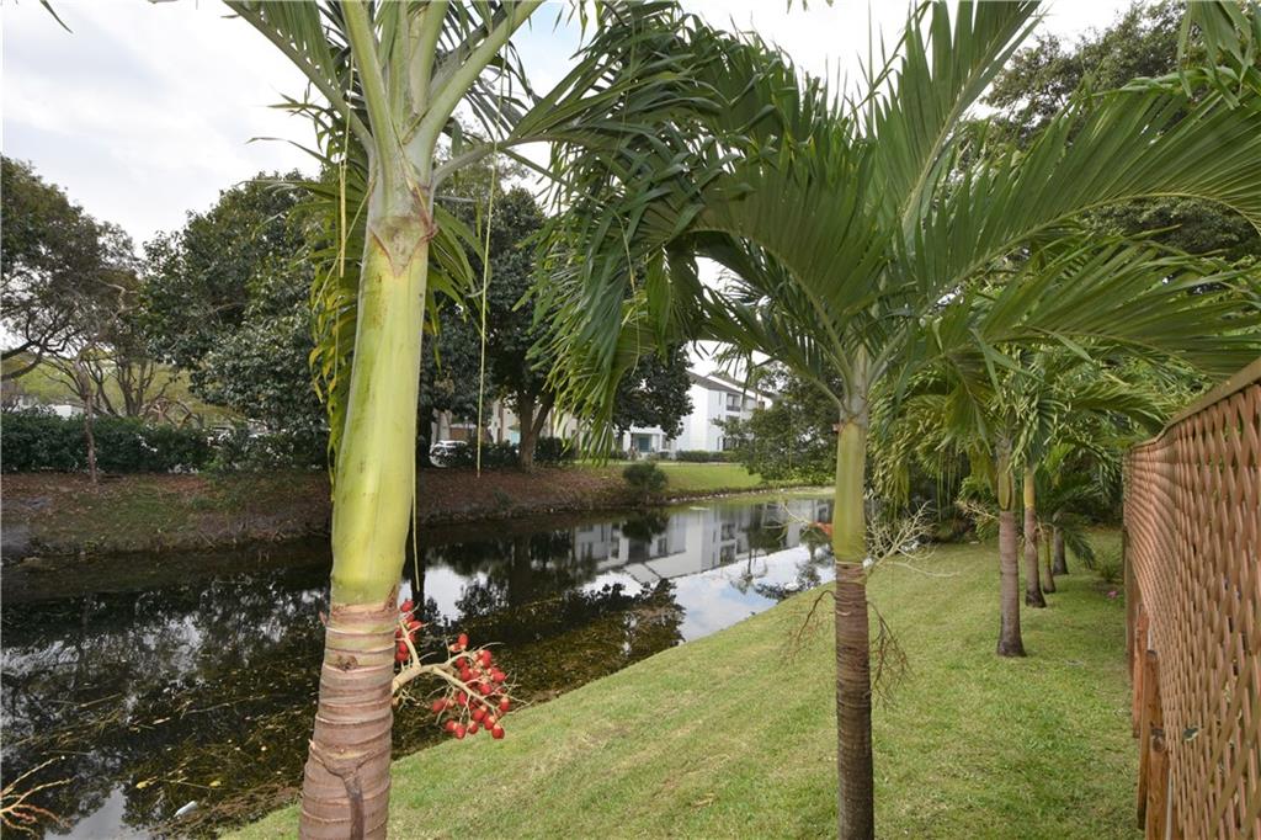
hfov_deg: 100.4
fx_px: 525
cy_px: 420
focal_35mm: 15
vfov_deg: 77.3
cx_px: 630
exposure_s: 1/200
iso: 160
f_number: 7.1
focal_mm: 10
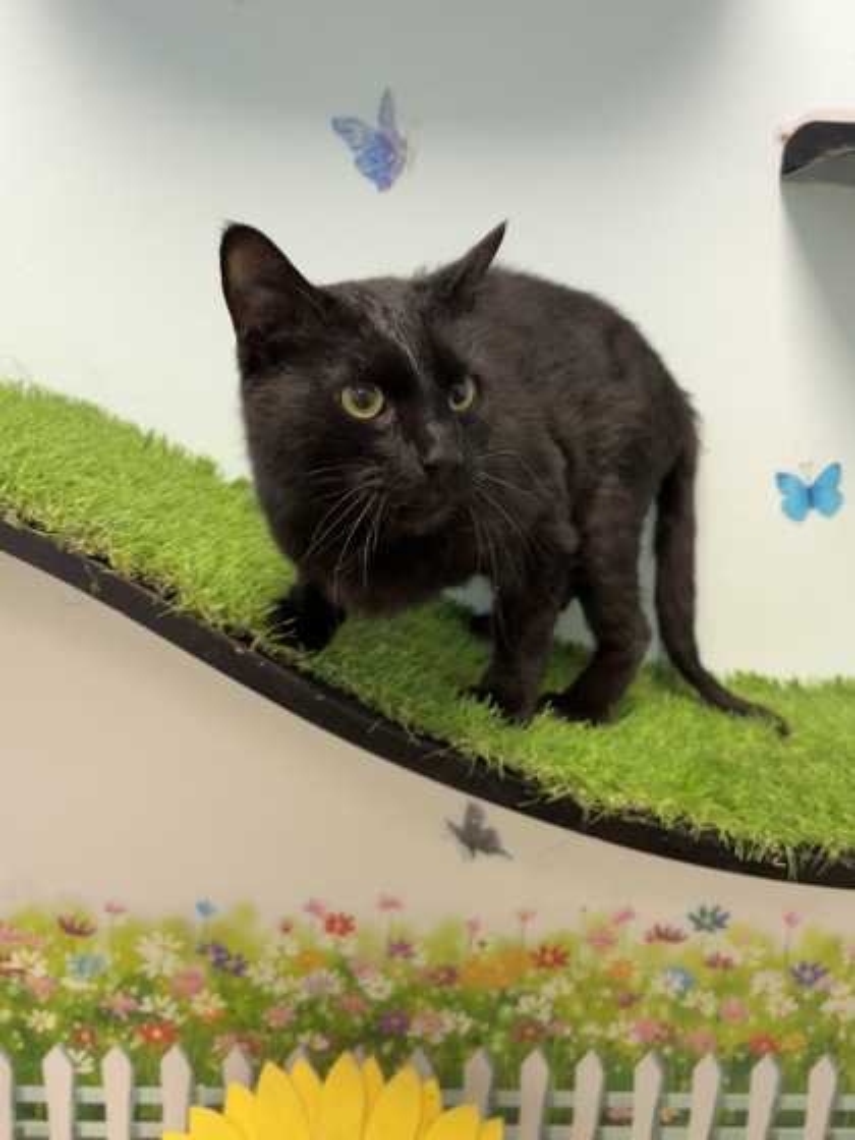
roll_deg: -2.3
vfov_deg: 67.3
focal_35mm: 26
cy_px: 570
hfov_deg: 53.1
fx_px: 856
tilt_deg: -9.4
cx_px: 428
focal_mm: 5.96
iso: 160
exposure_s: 1/60
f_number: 1.6
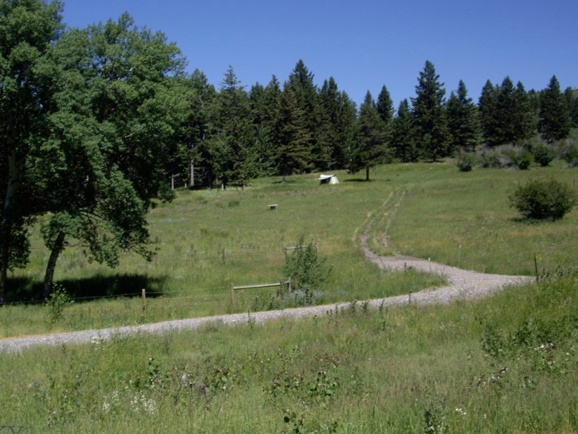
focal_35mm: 57
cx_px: 246
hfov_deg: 33.7
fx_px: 952
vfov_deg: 25.7
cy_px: 197
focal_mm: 9.6
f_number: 6.2
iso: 50
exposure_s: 1/200
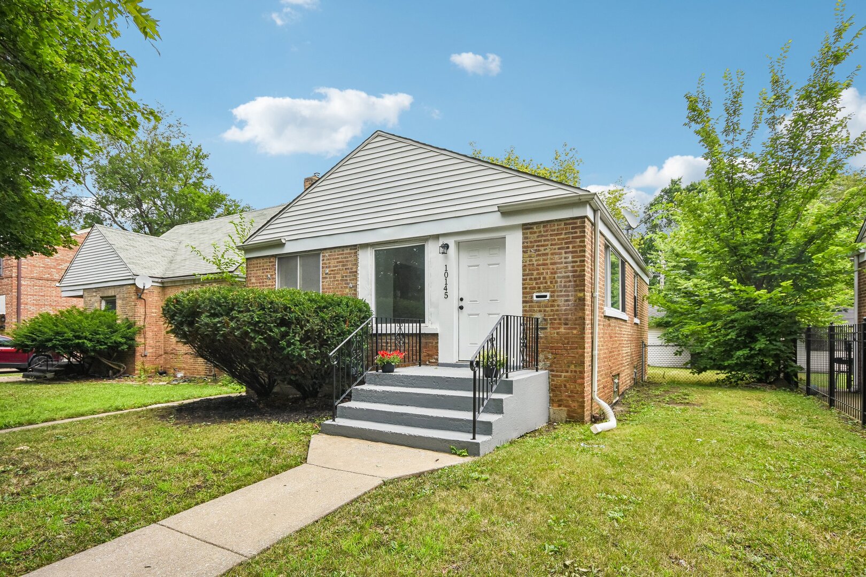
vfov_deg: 67.4
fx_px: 433
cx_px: 433
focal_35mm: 18
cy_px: 288
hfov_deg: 90.0
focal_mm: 12
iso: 400
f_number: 8
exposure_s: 1/640
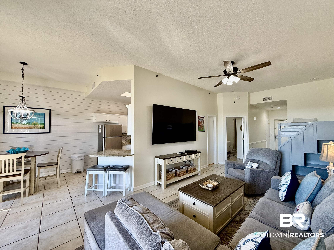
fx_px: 135
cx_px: 167
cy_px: 125
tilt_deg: +2.6
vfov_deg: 85.7
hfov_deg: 102.1
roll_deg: -0.1
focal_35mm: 14
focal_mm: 2.22
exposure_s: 1/99
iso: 125
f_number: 2.2
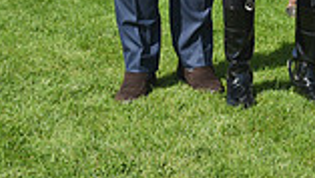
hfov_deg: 10.9
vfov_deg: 6.1
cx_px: 375
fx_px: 1615
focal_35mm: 193
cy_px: -201
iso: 320
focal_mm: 50
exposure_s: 1/1600
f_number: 5.6
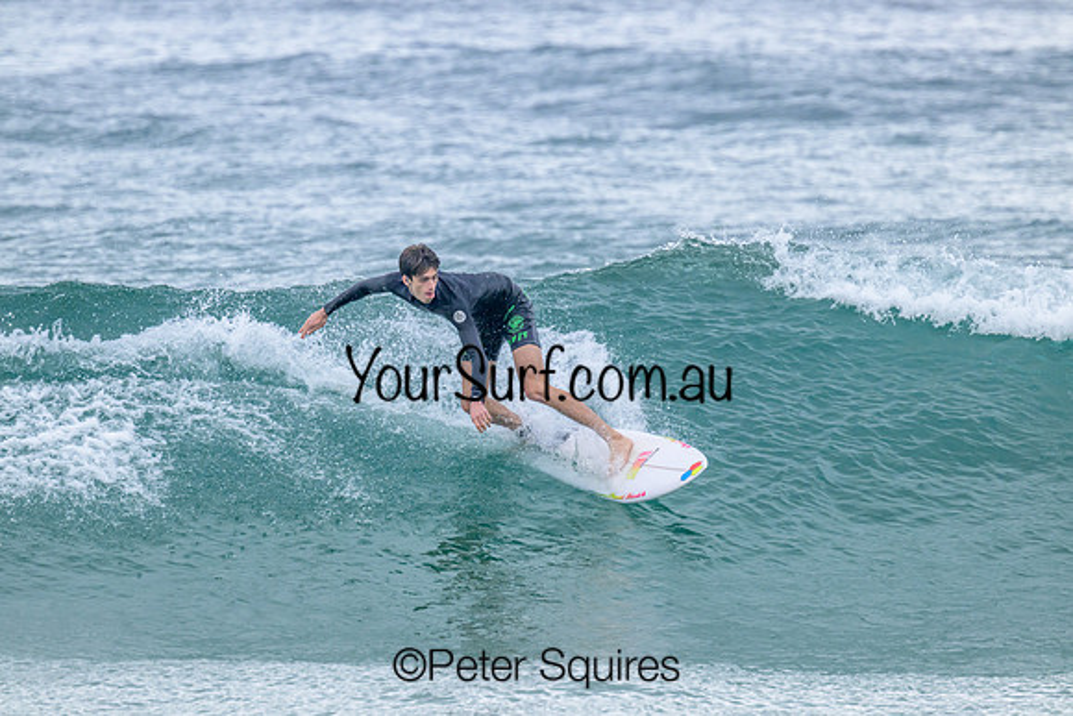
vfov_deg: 2.1
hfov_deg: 3.1
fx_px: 19537
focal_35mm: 655
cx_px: 536
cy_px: 358
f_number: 11
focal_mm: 640
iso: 2200
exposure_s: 1/2000
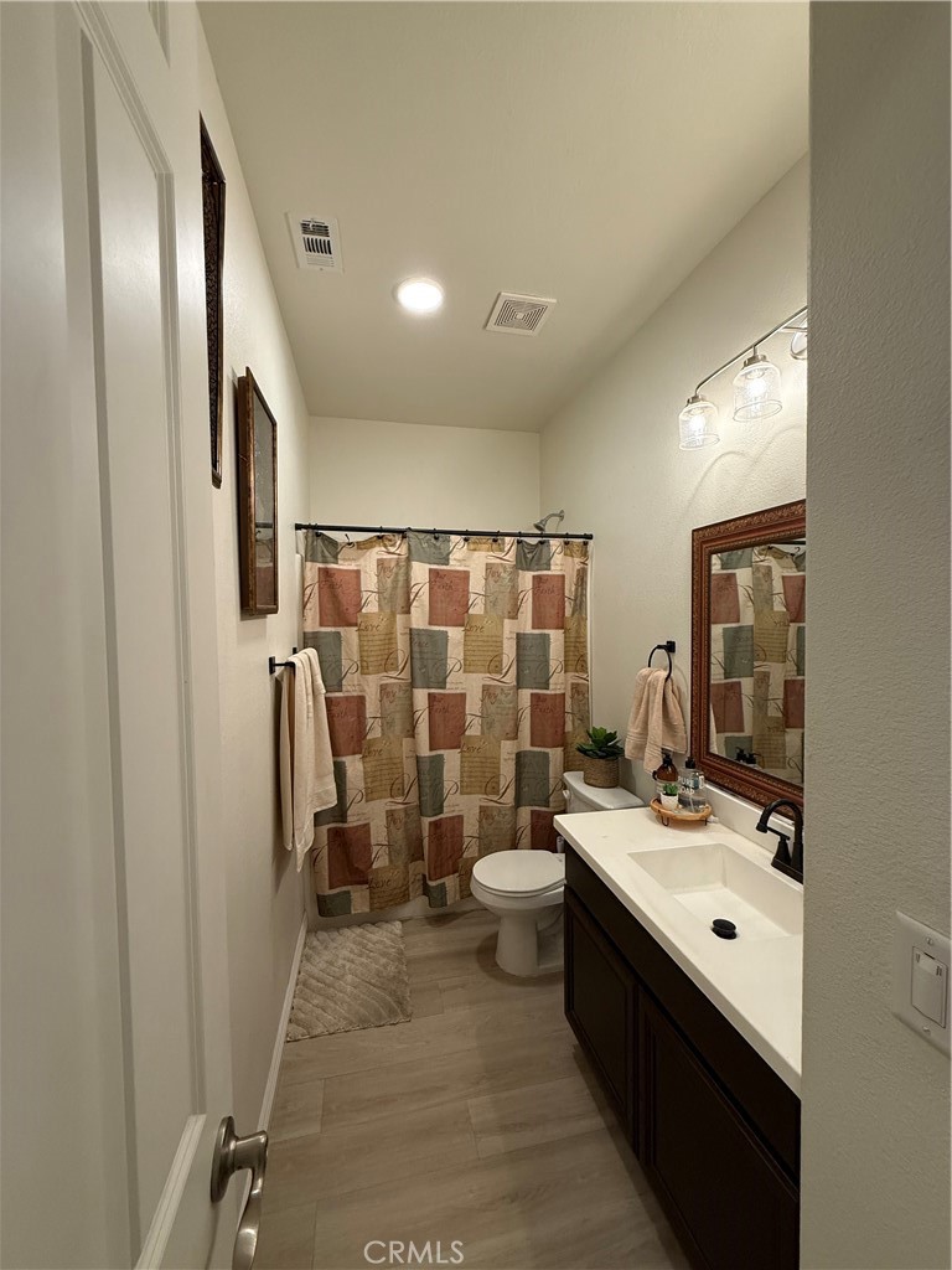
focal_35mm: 14
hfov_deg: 85.7
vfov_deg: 102.1
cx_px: 476
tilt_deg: -0.8
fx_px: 513
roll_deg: +0.9
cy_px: 635
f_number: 2.2
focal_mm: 2.22
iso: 200
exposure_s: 1/120
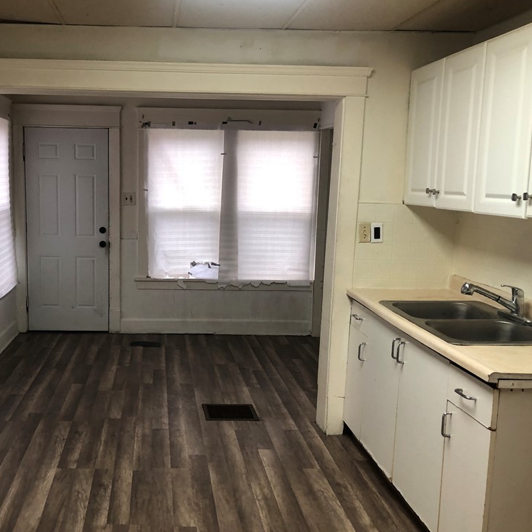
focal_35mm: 34
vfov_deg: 48.5
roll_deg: -1.0
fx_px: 591
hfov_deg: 47.6
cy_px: 268
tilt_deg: -8.1
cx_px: 176
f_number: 1.8
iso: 40
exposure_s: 1/15
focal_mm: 3.99
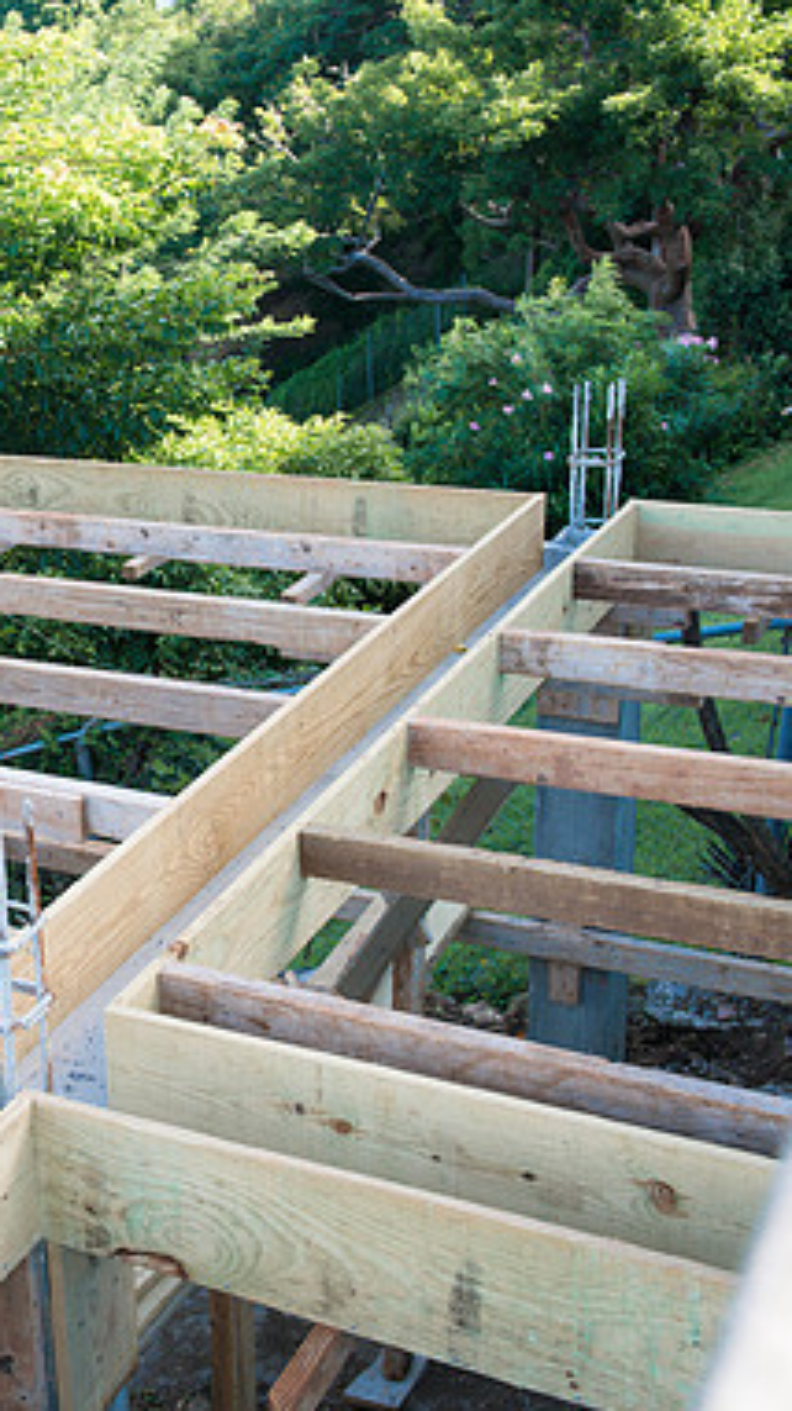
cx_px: -26
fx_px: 1906
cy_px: 706
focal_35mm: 51
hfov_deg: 22.4
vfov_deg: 40.6
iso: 160
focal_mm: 32
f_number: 6.3
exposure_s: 1/125
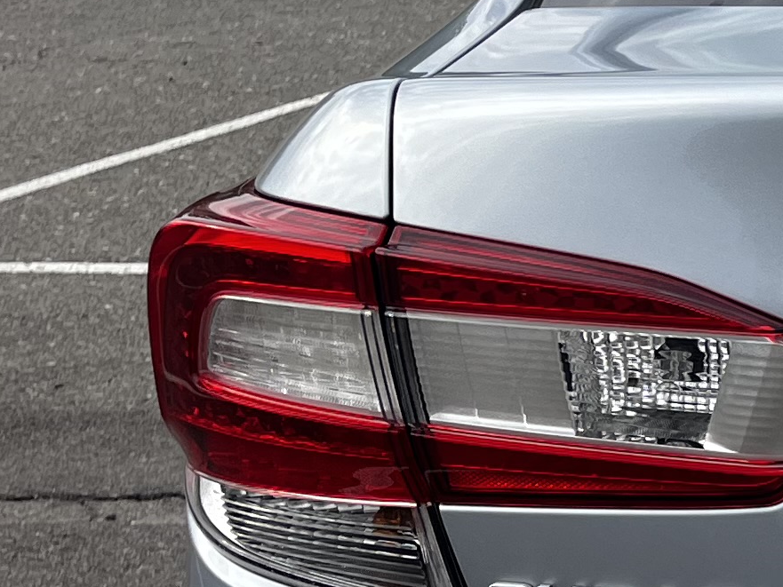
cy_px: 464
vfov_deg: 12.4
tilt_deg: -14.3
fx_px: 2692
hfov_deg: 14.3
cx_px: 1468
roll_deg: -0.9
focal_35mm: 119
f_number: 1.6
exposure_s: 1/1404
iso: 50
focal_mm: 5.1
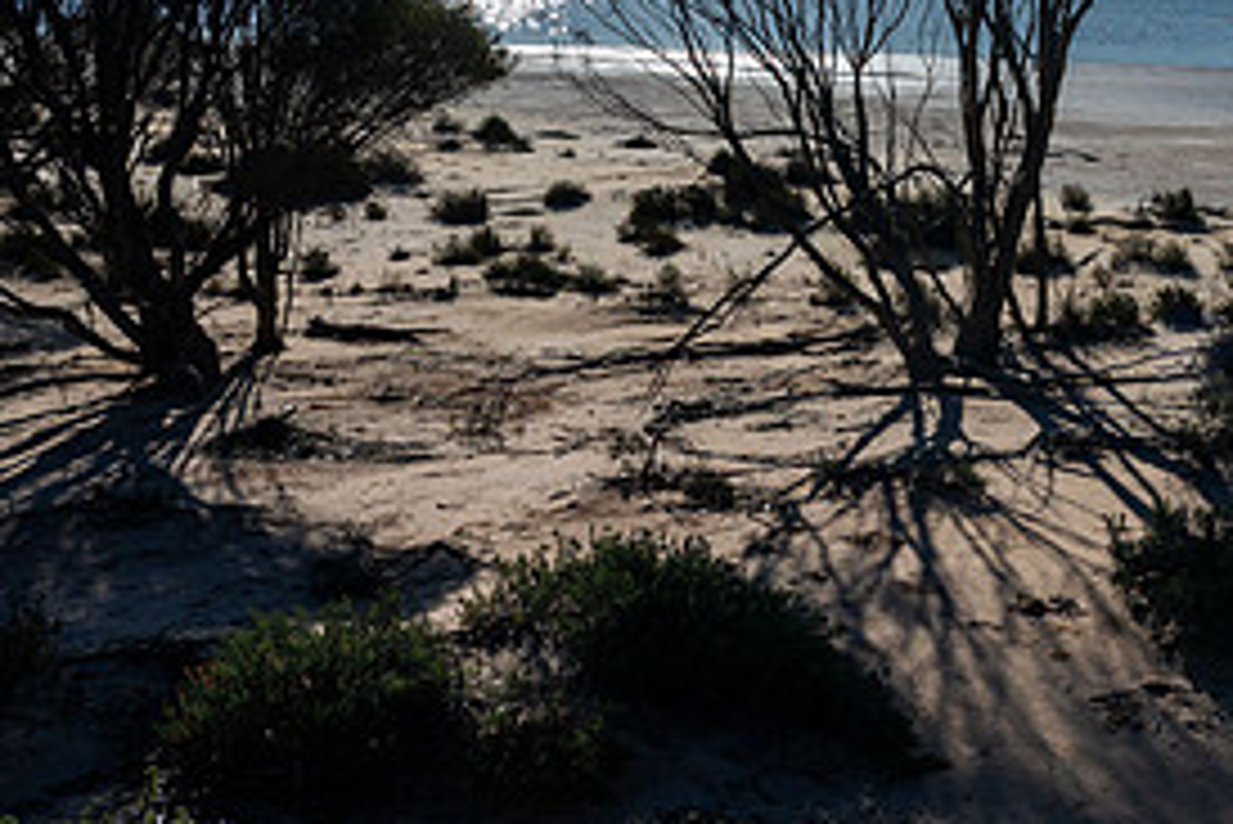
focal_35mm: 56
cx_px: 1089
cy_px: 158
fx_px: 1919
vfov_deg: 23.8
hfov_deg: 33.9
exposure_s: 1/250
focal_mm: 26.5
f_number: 11
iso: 100
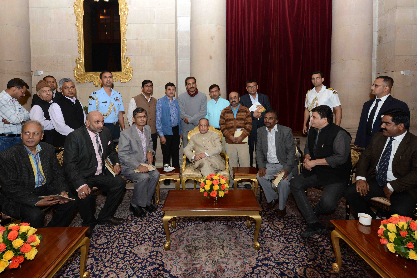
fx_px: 185
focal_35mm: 16
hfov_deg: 96.7
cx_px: 208
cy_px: 139
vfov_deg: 73.8
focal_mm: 16
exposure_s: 1/60
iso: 1600
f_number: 8
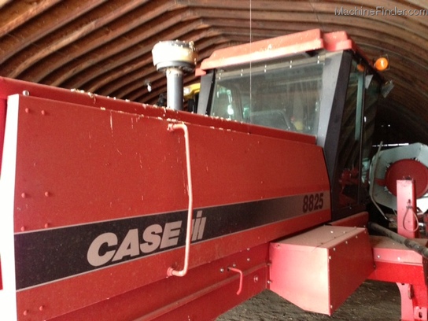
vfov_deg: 42.9
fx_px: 408
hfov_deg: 55.4
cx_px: 214
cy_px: 160
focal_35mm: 33
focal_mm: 4.13
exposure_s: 1/15
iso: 400
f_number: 2.4
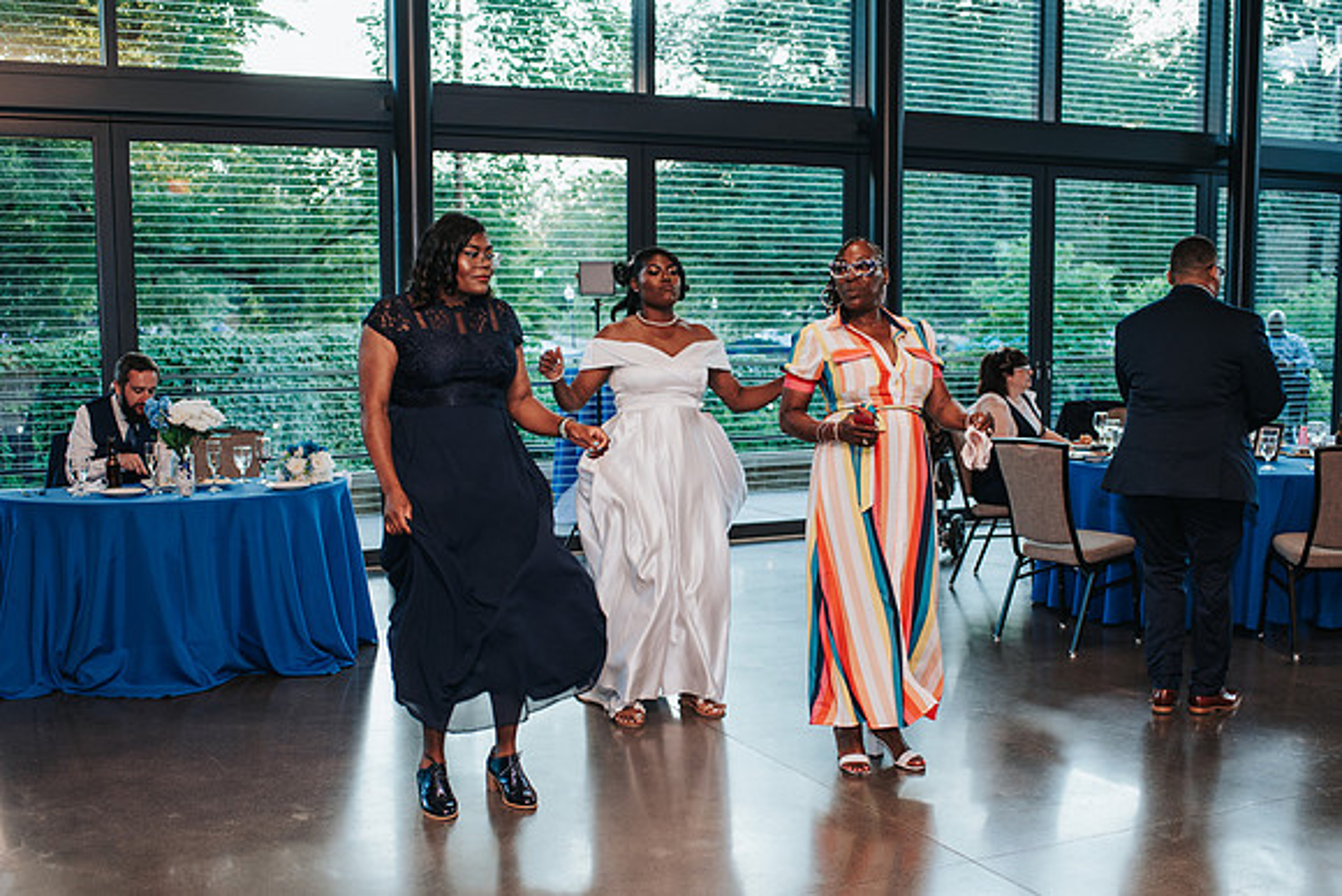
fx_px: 1575
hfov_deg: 46.1
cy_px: 513
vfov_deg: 31.7
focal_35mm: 42
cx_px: 694
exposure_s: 1/160
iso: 360
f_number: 2.8
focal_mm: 35
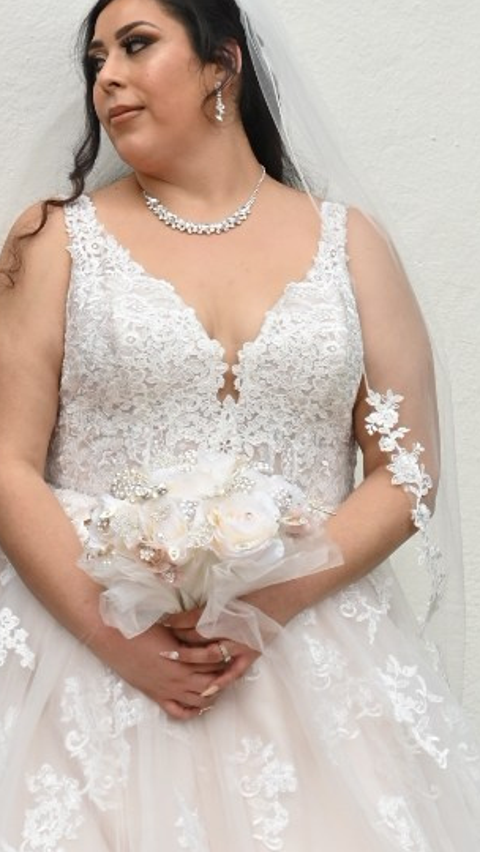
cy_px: 516
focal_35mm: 393
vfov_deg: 5.5
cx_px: 77
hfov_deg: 3.1
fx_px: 8887
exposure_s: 1/1000
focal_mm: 125
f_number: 2.8
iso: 200
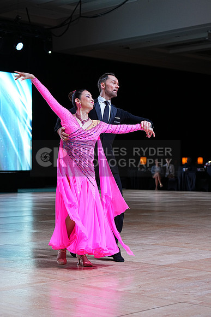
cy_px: 158
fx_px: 641
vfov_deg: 27.7
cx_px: 106
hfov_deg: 18.7
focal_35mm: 73
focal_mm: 73
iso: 800
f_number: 4
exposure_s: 1/400
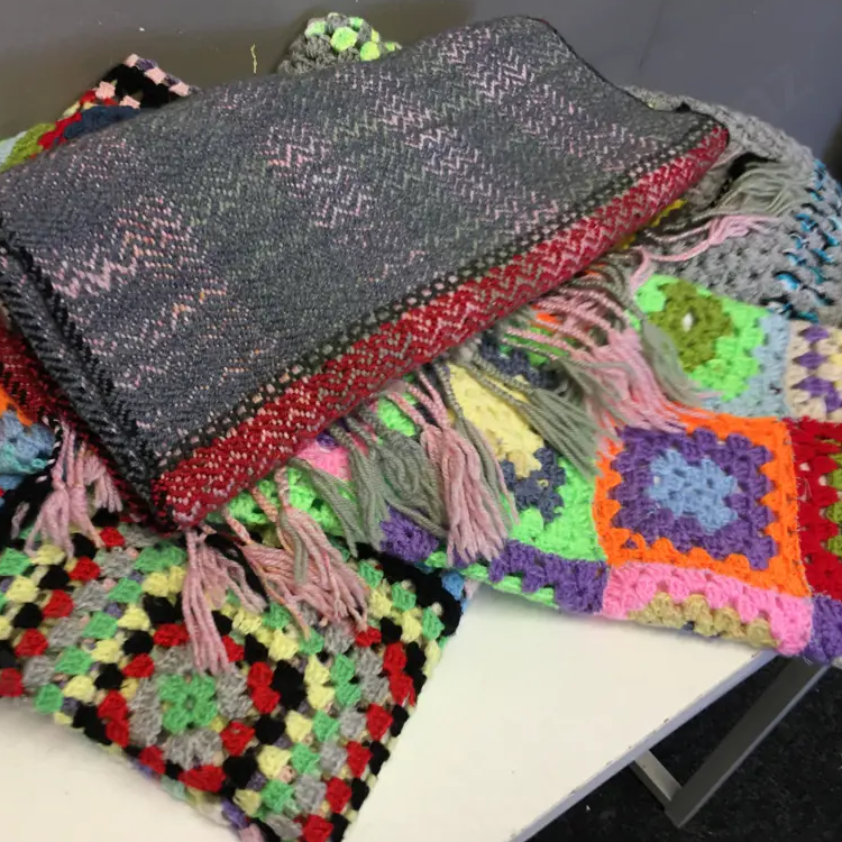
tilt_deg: -46.1
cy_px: 419
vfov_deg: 47.2
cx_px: 342
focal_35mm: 35
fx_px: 963
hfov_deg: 47.0
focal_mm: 4.15
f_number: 2.2
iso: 40
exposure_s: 1/33
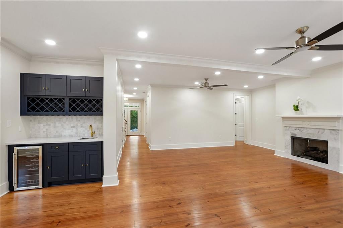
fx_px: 143
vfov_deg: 77.2
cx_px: 172
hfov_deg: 100.4
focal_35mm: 15
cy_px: 114
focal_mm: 15
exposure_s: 1/15
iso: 800
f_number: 11
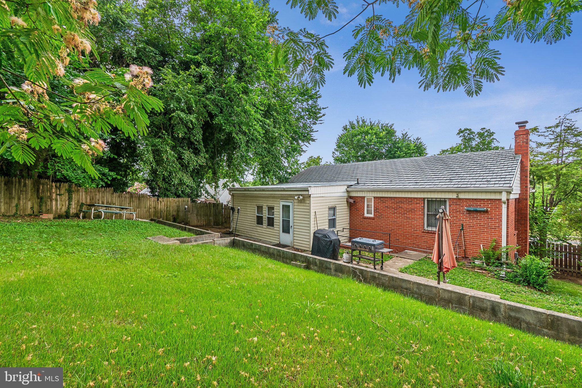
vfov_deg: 77.3
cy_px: 194
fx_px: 242
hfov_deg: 100.4
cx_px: 291
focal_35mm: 15
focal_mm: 10
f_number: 5.6
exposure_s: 1/20
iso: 400
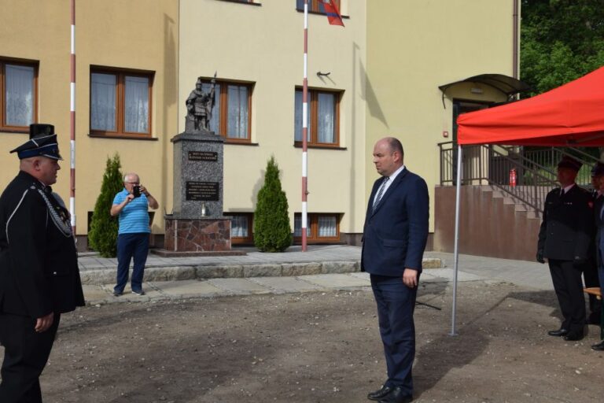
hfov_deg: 49.6
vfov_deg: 34.2
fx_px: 654
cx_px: 302
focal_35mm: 39
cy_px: 202
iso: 200
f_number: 9
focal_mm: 26
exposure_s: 1/320
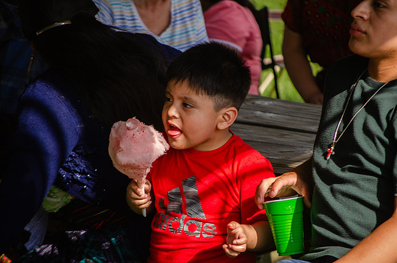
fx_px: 3301
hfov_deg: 6.9
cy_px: 132
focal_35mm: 300
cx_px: 198
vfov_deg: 4.6
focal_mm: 200
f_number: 6.3
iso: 200
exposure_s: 1/640
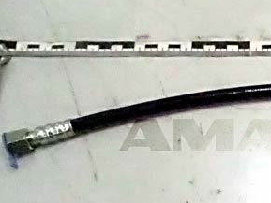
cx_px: 299
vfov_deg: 23.4
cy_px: 156
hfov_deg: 28.3
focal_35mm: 62
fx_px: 486
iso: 6400
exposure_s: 1/640
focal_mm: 5
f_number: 3.9
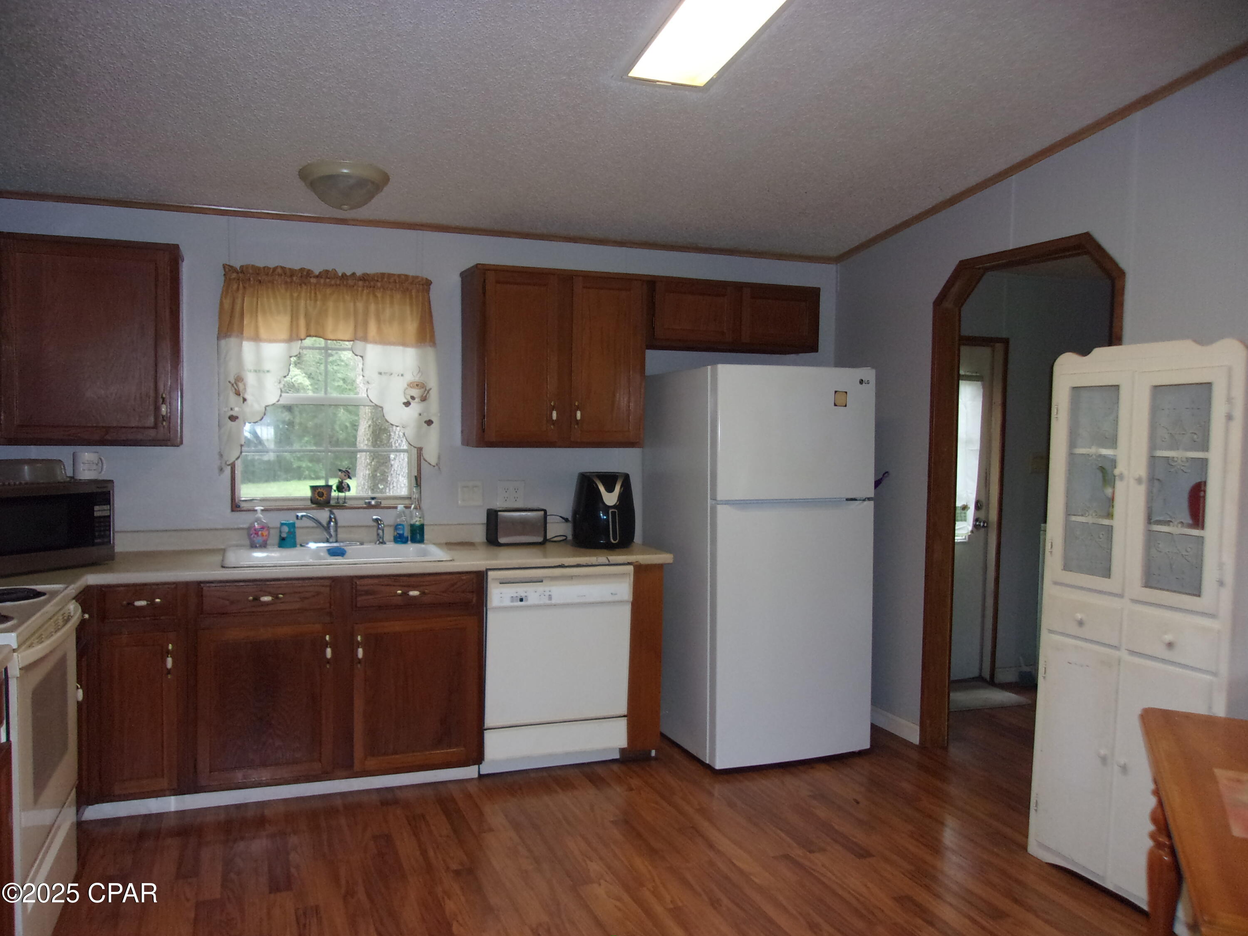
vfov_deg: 51.4
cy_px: 468
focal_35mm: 27
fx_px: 973
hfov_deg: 65.3
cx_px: 624
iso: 200
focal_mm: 4.9
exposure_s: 1/34
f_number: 3
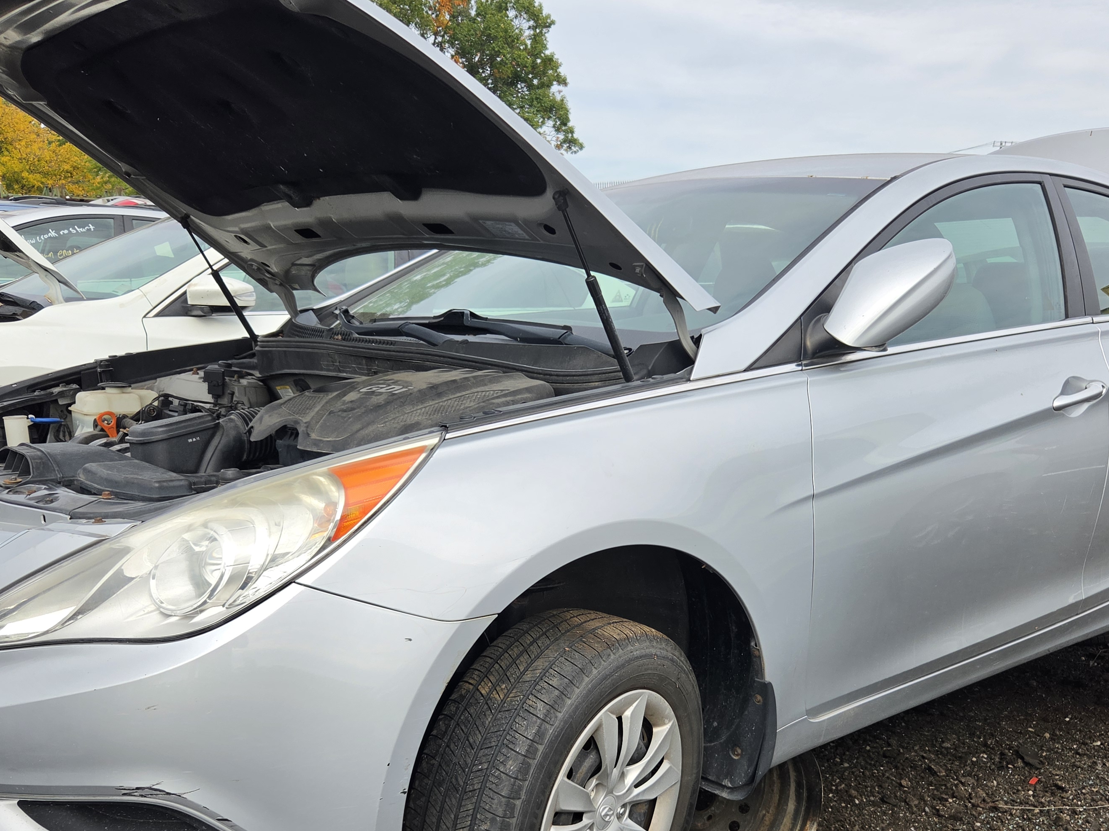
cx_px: 586
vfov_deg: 40.2
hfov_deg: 52.6
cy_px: 558
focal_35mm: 35
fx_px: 1121
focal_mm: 5.4
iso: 80
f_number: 1.8
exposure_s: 1/2812
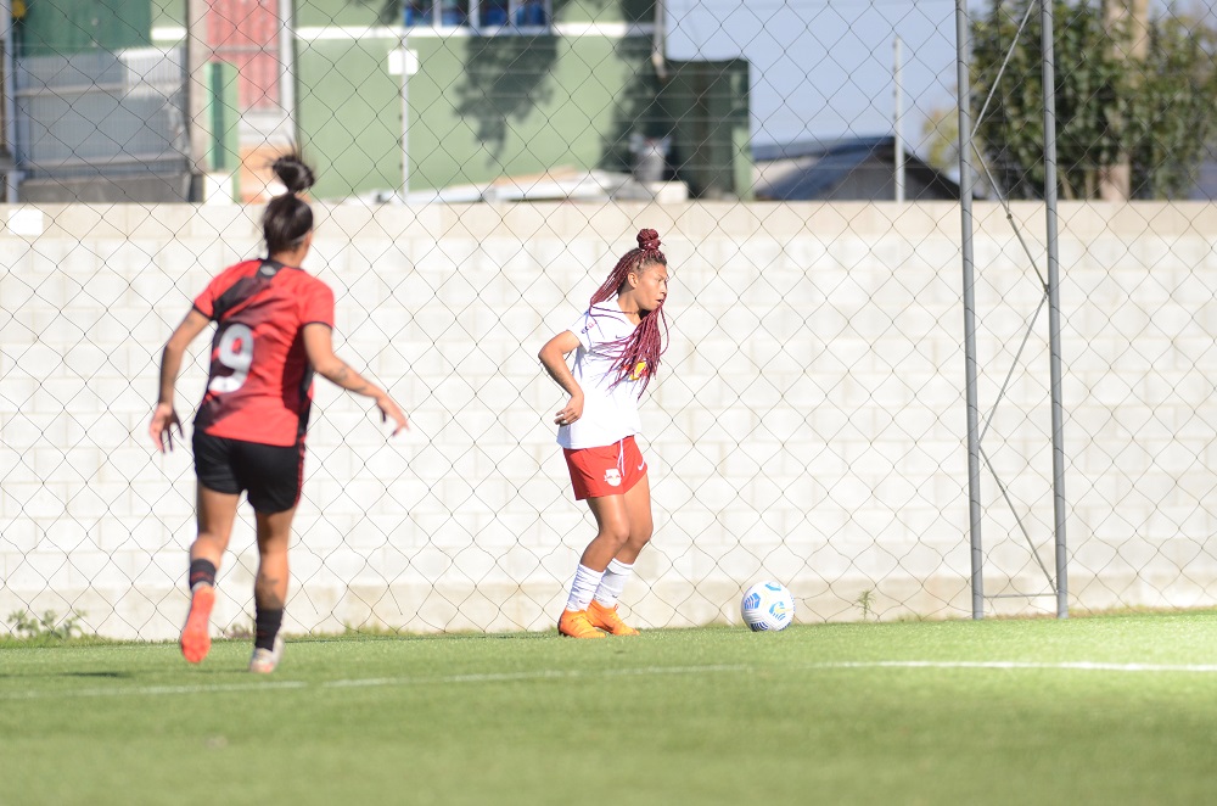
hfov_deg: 4.6
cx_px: 608
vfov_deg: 3.0
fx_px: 15179
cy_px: 403
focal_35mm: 450
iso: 800
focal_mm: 300
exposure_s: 1/6400
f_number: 2.8
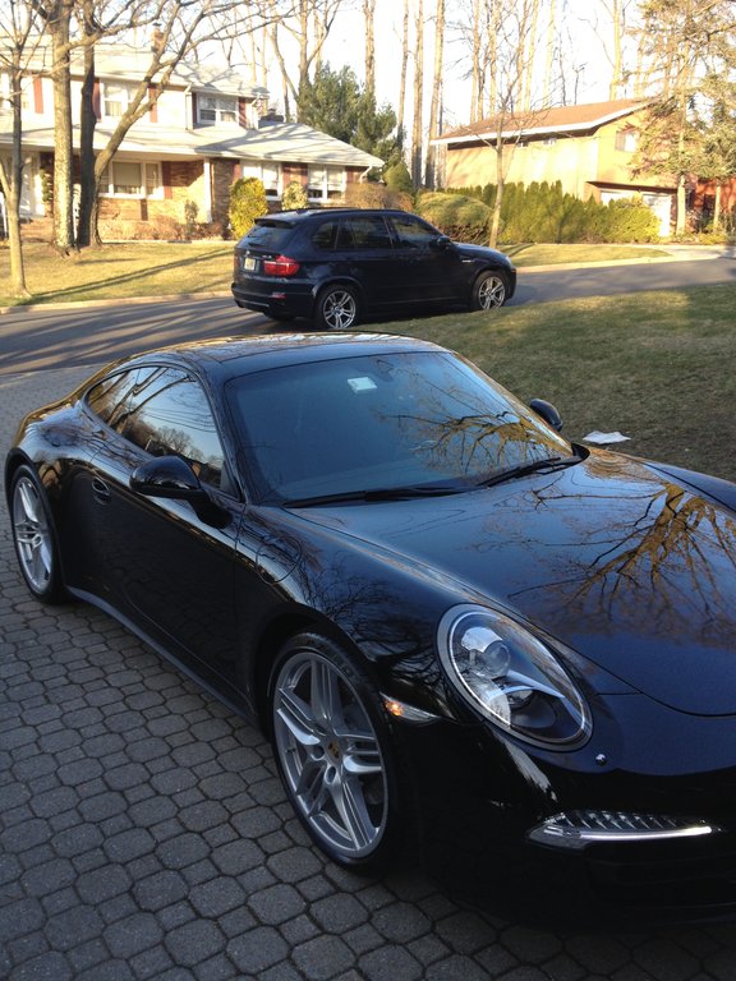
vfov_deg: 52.6
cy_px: 490
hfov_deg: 40.7
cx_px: 368
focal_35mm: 35
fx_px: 992
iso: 50
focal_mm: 4.28
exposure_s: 1/170
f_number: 2.4
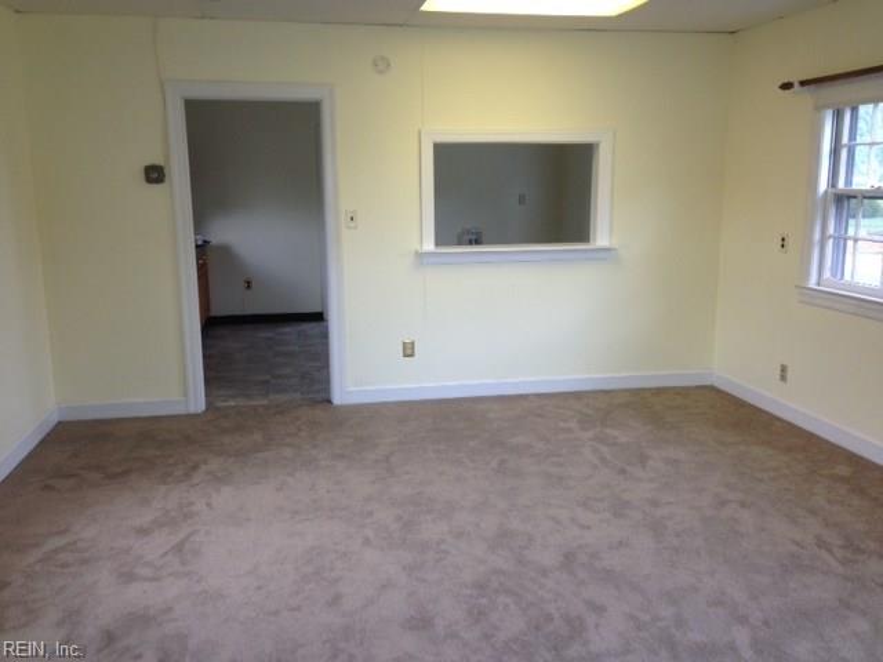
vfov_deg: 42.9
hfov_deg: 55.4
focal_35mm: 33
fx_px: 842
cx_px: 442
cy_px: 331
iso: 50
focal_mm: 4.12
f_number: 2.4
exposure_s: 1/60
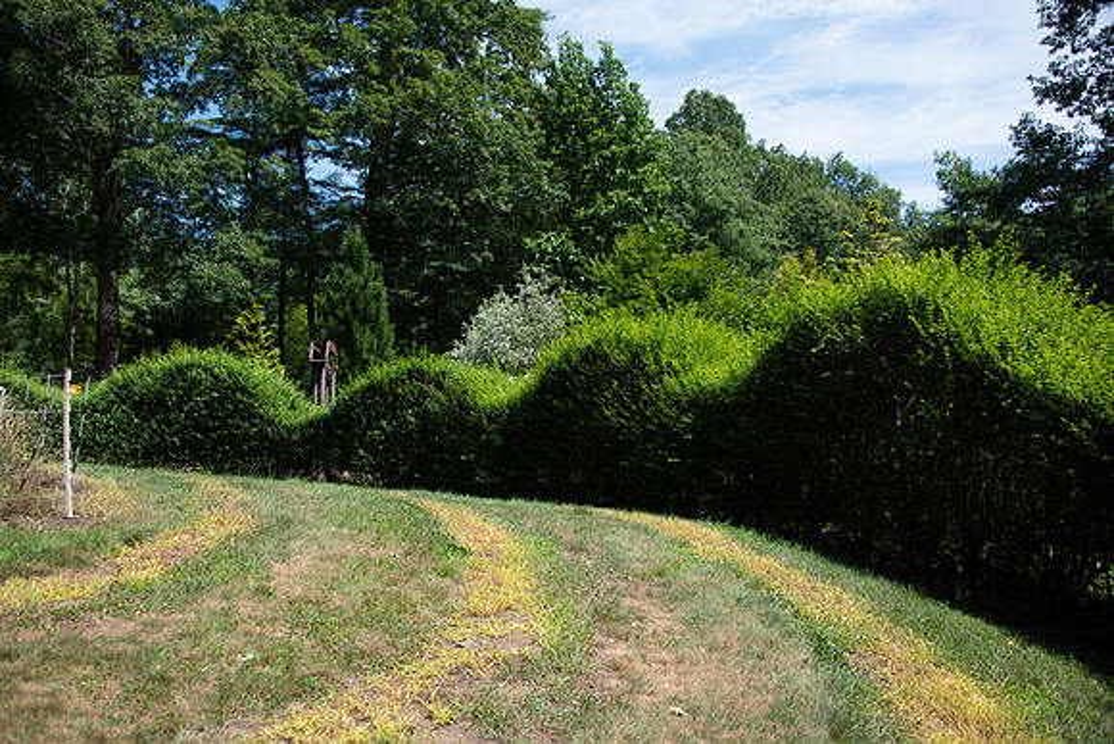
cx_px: 557
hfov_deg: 58.7
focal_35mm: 32
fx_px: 990
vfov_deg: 41.1
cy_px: 372
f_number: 5
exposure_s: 1/800
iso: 200
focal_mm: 32
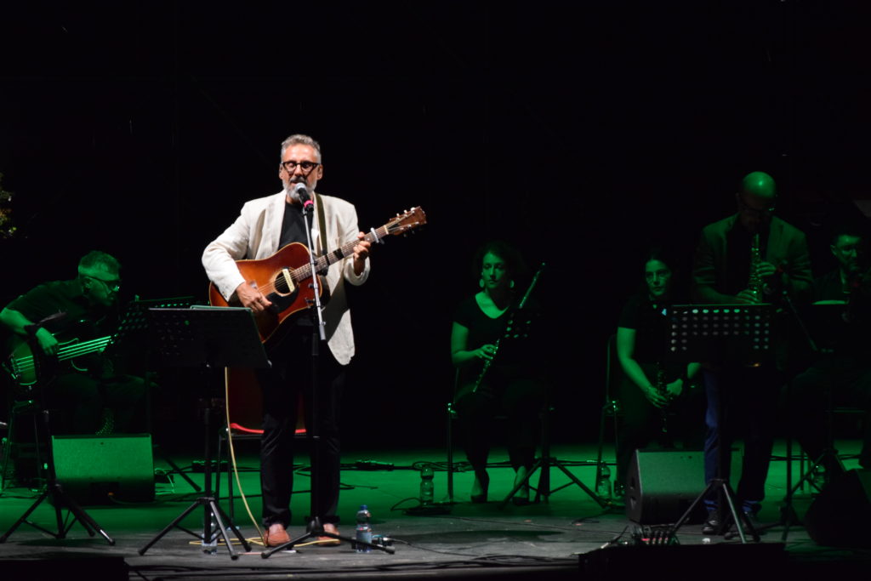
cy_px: 290
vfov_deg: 7.3
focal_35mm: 188
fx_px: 4537
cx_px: 436
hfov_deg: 11.0
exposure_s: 1/100
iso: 3200
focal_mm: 125
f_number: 9
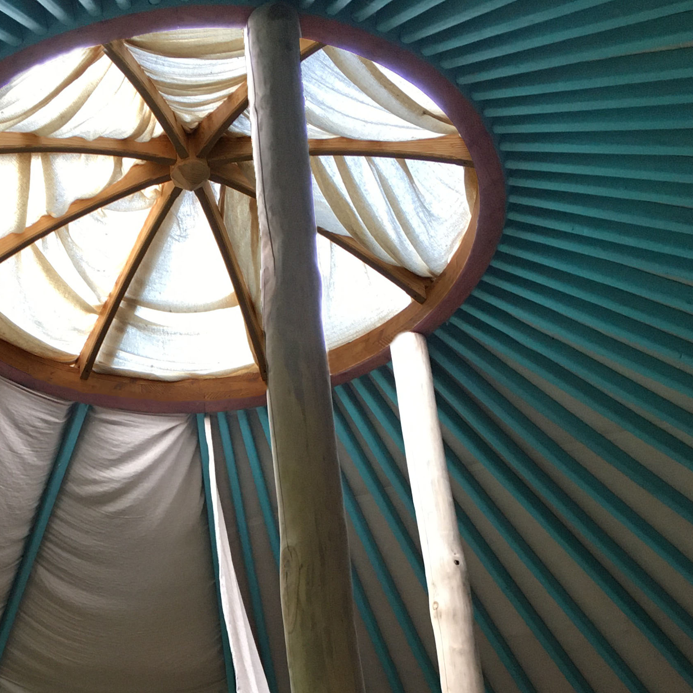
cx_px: 125
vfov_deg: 26.8
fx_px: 1382
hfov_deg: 27.5
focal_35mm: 61
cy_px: 674
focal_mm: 4.15
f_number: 2.2
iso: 200
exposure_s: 1/20
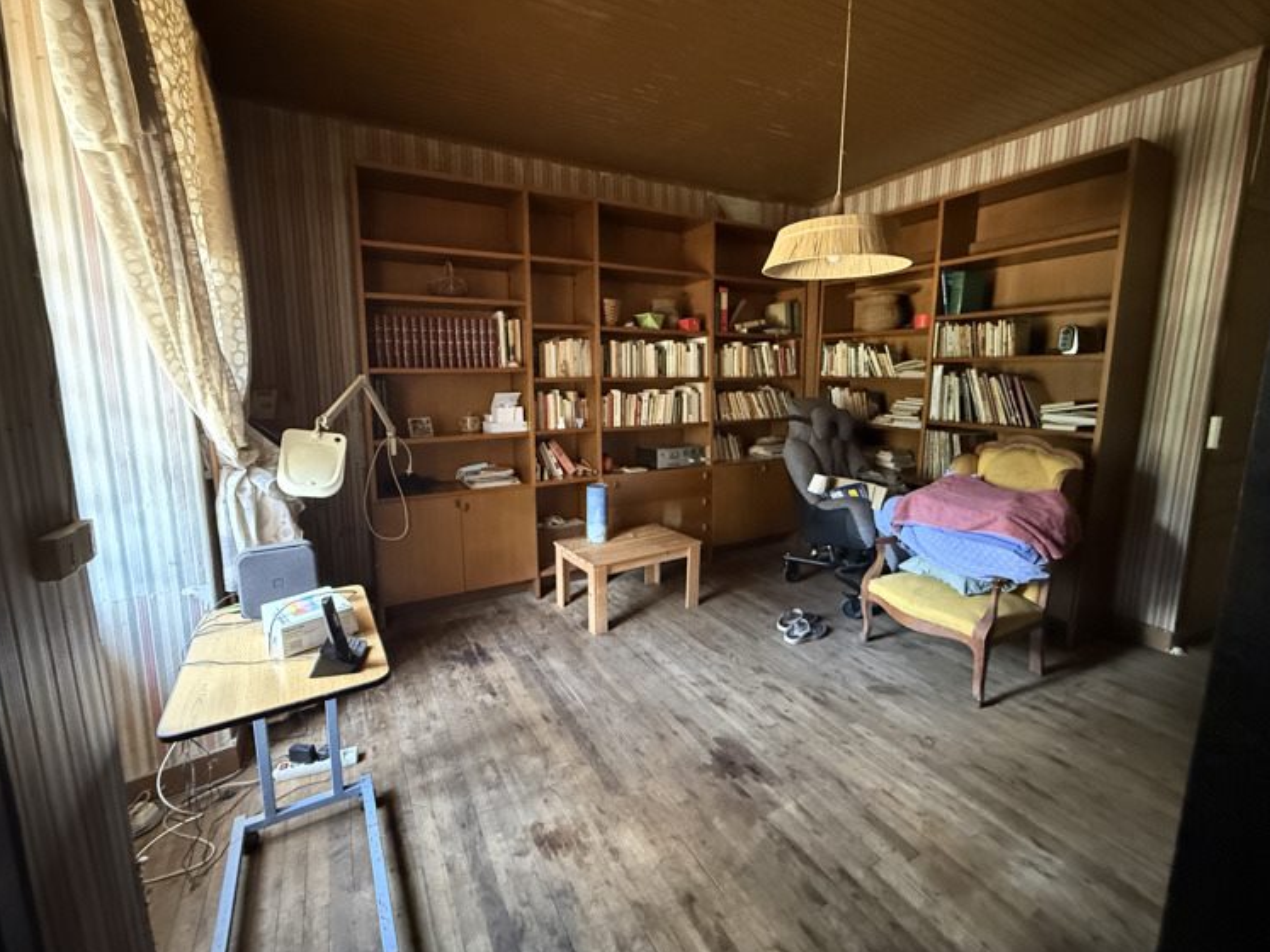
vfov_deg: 81.7
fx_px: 550
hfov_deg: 98.2
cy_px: 449
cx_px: 617
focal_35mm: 15
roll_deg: +0.1
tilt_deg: -7.6
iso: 1600
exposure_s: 1/30
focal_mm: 2.22
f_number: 2.2
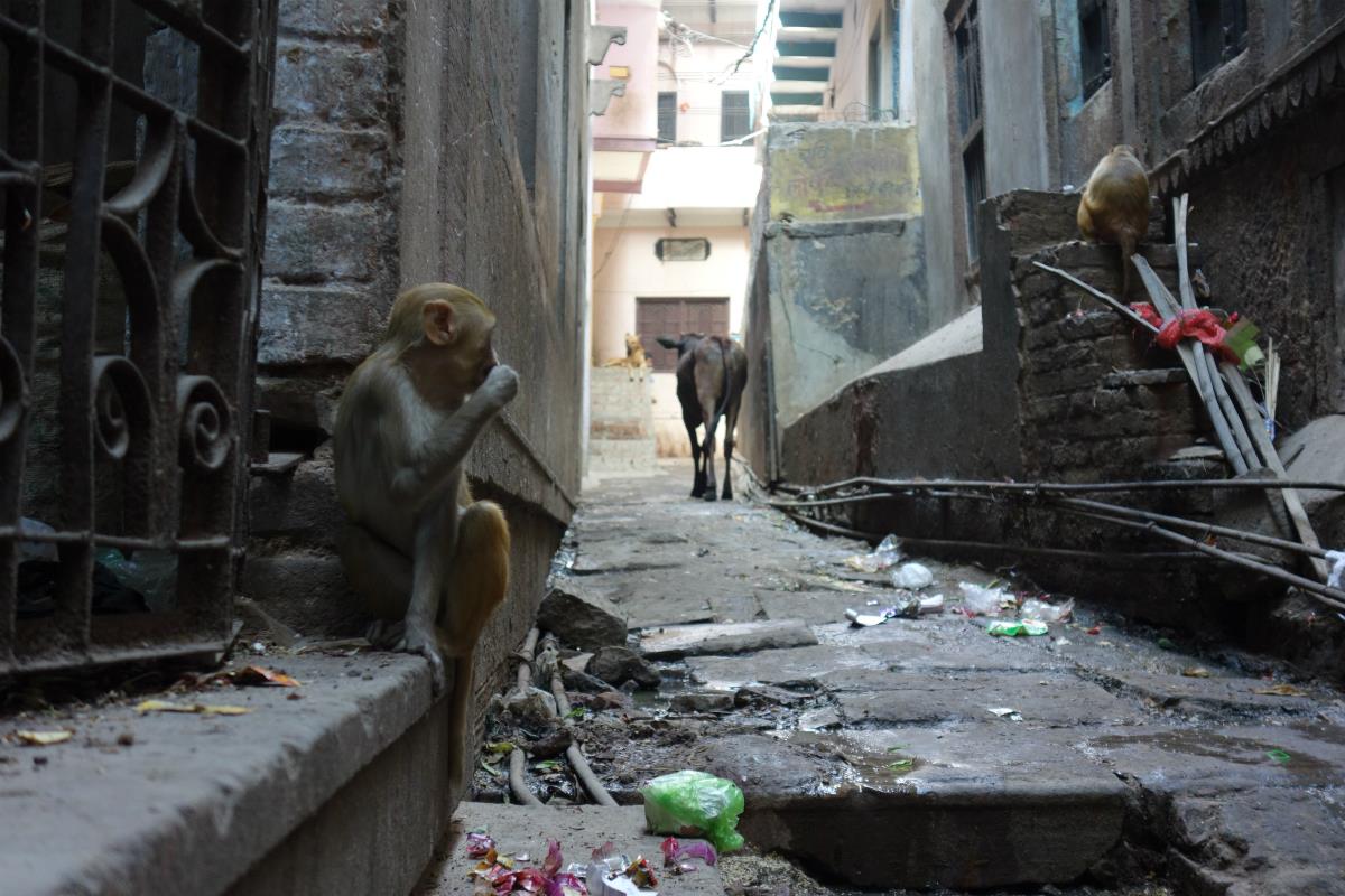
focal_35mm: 43
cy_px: 448
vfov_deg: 31.2
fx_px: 1606
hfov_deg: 45.4
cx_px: 672
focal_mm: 16.01
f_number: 3.2
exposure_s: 1/50
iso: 400
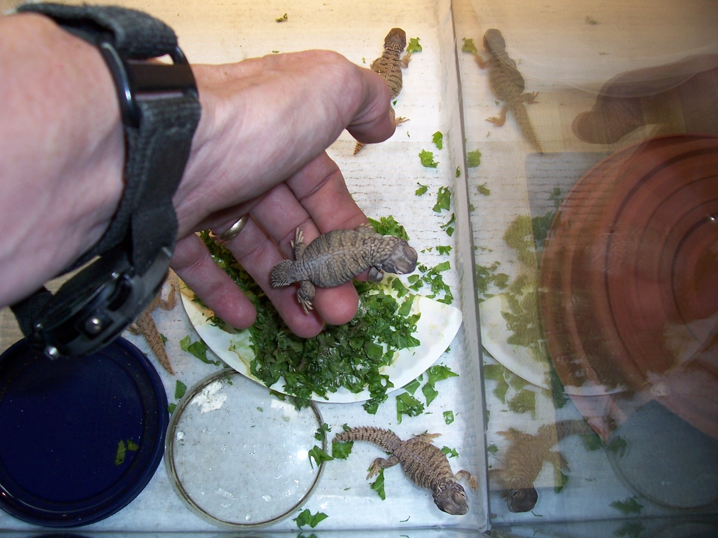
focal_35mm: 34
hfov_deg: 54.0
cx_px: 359
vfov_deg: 41.8
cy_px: 269
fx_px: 705
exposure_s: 1/60
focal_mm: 5.6
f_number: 2.7
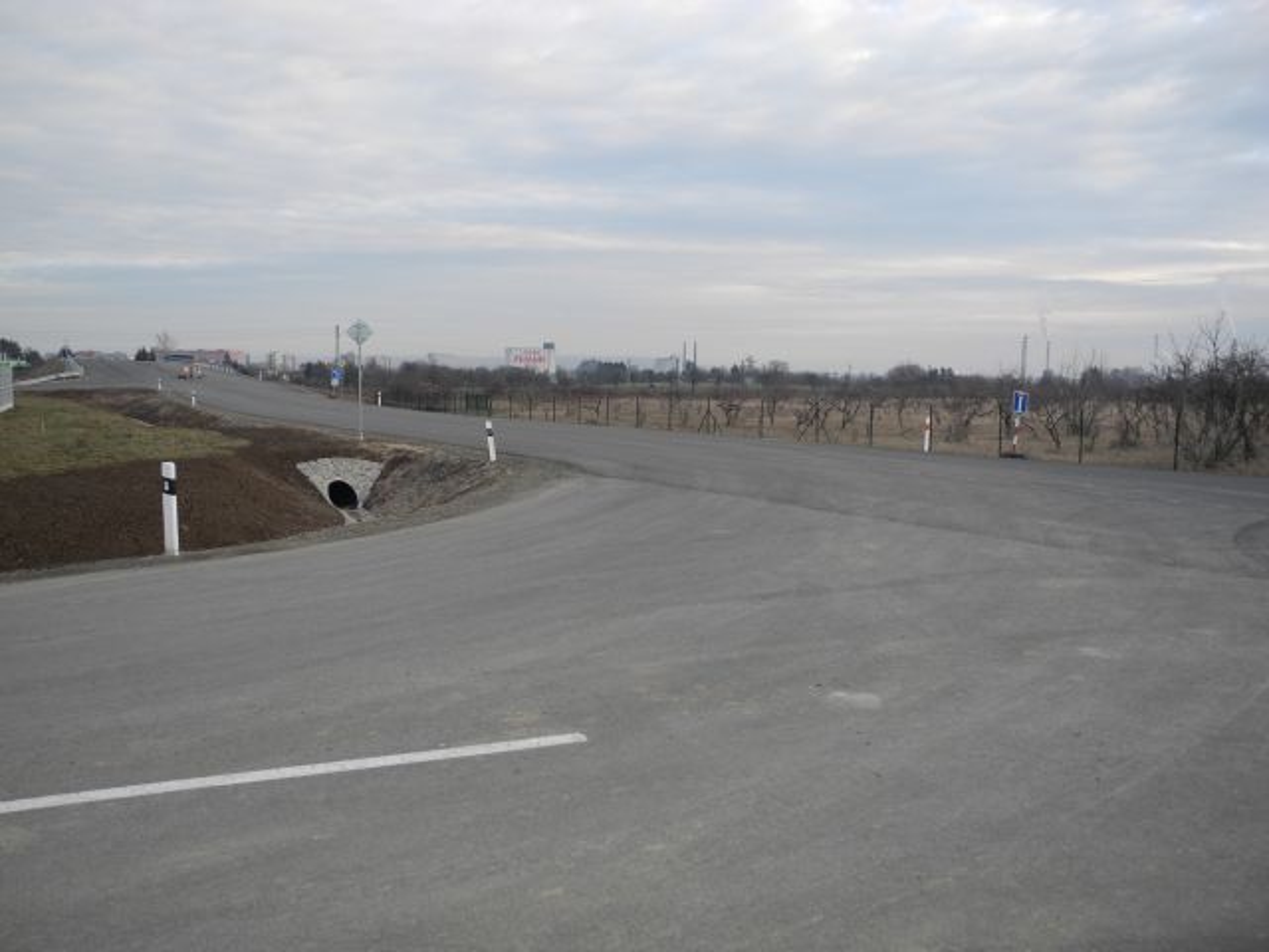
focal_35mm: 32
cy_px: 476
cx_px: 634
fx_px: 1173
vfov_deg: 44.2
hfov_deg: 56.8
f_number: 2.8
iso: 100
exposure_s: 1/283
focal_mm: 6.8
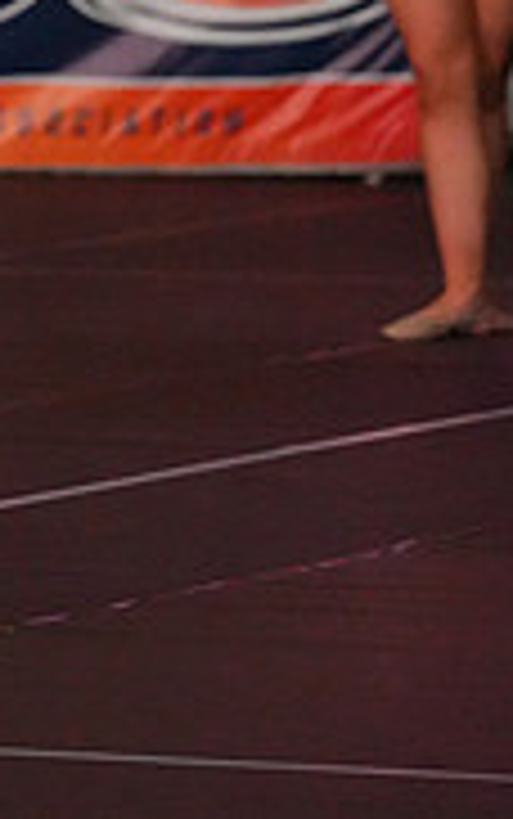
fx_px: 14495
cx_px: -734
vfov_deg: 3.2
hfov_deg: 2.0
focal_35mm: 649
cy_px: -47
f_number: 4
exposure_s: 1/1250
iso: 16000
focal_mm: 200
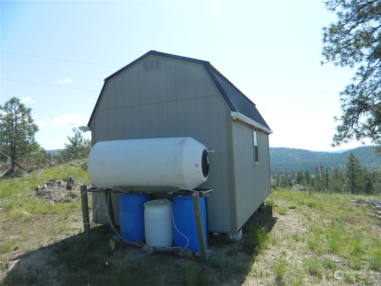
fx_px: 275
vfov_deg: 54.9
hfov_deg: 69.4
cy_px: 143
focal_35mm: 25
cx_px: 190
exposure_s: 1/800
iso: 80
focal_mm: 4.5
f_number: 3.1
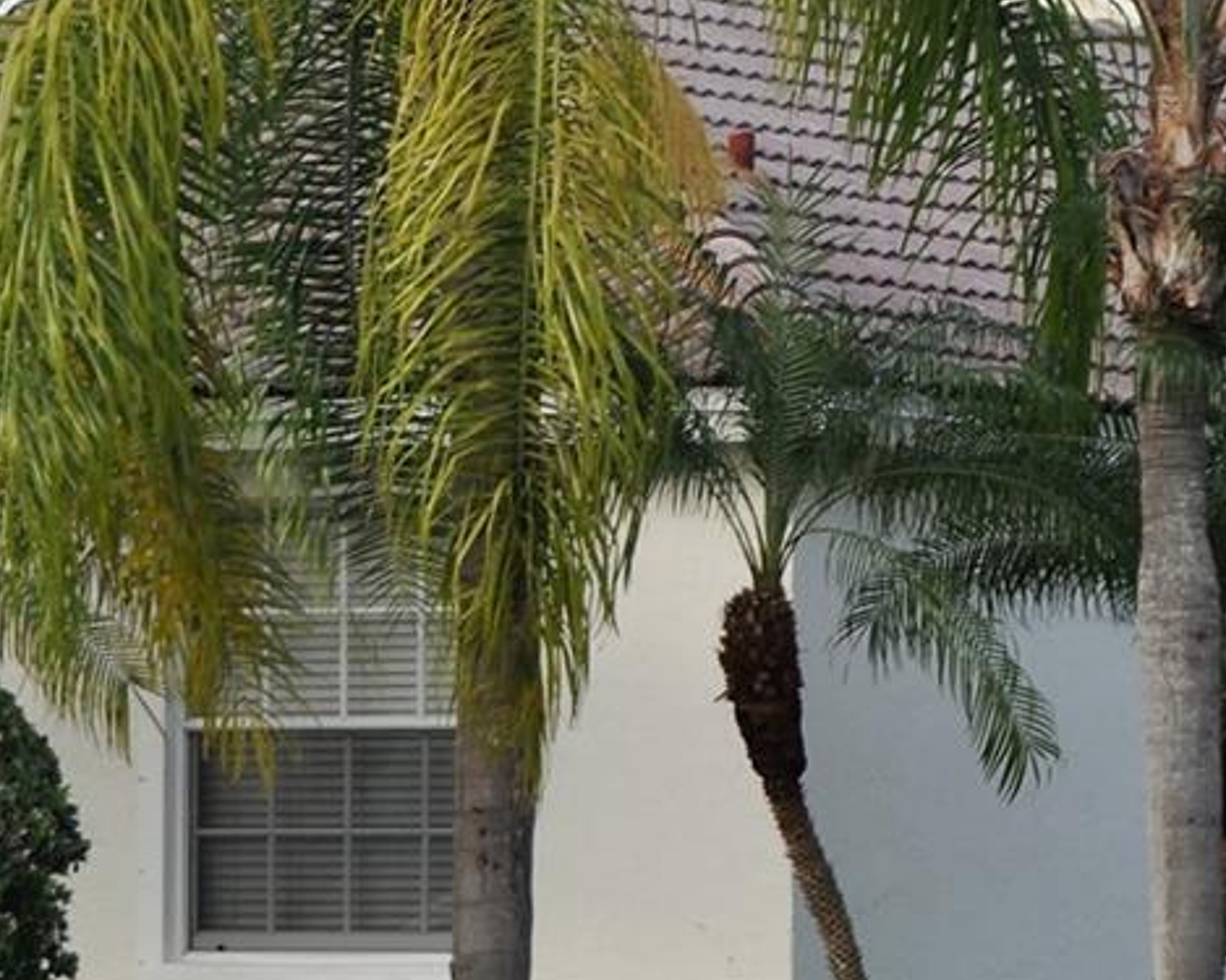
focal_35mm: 264
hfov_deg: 7.3
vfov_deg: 5.9
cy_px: 212
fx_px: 9563
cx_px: 536
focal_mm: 55
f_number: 7.1
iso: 200
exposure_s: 1/200
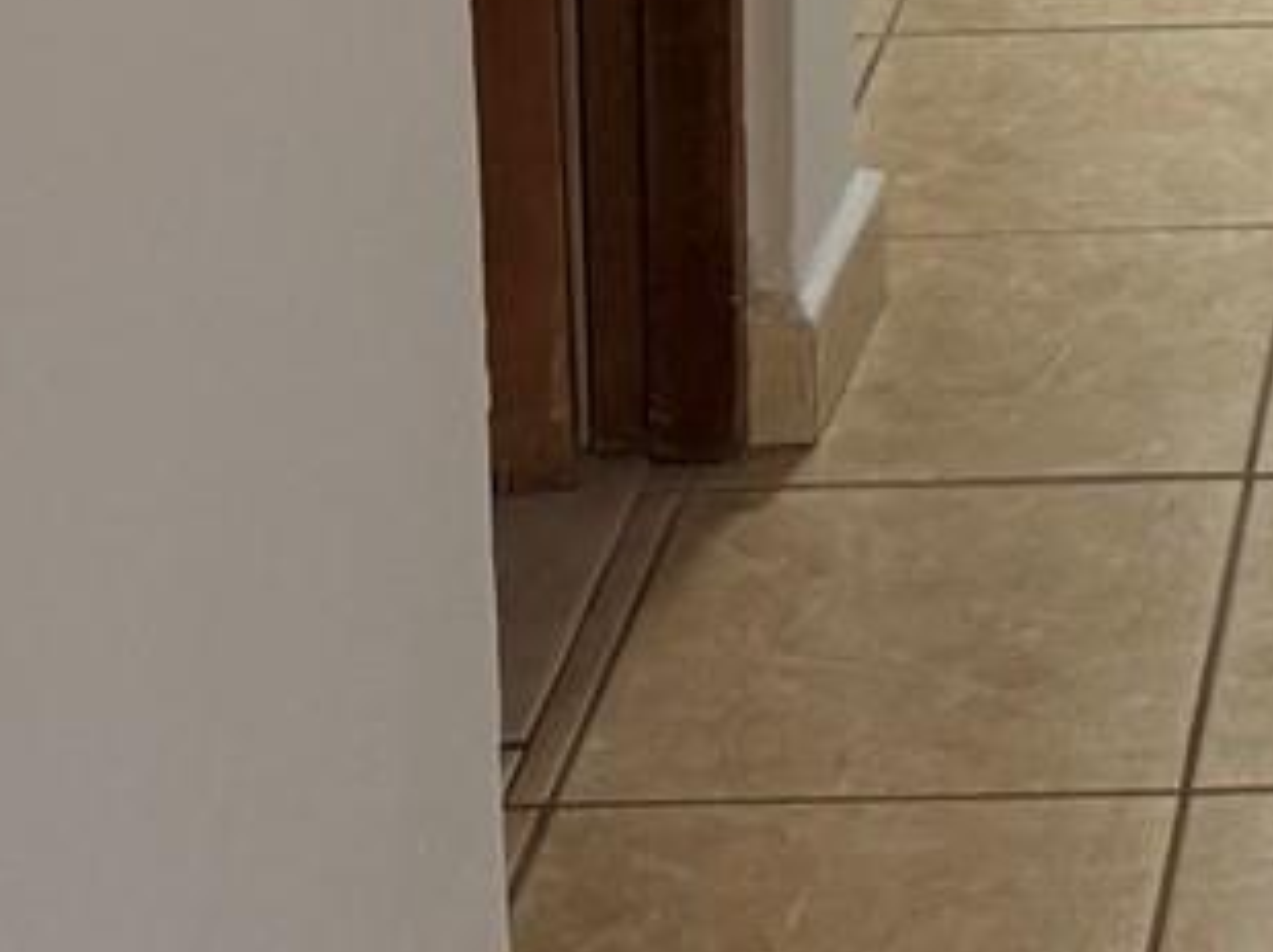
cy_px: -1083
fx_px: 4557
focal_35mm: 124
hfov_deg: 14.8
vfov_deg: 10.7
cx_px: 1930
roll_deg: -0.2
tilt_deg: -10.0
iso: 125
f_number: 1.78
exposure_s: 1/60
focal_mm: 6.76
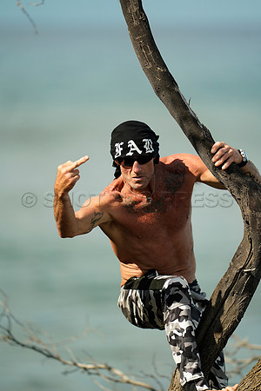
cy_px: 196
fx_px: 4350
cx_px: 130
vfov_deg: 5.2
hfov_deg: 3.4
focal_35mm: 400
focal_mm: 400
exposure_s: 1/1250
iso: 320
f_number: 2.8
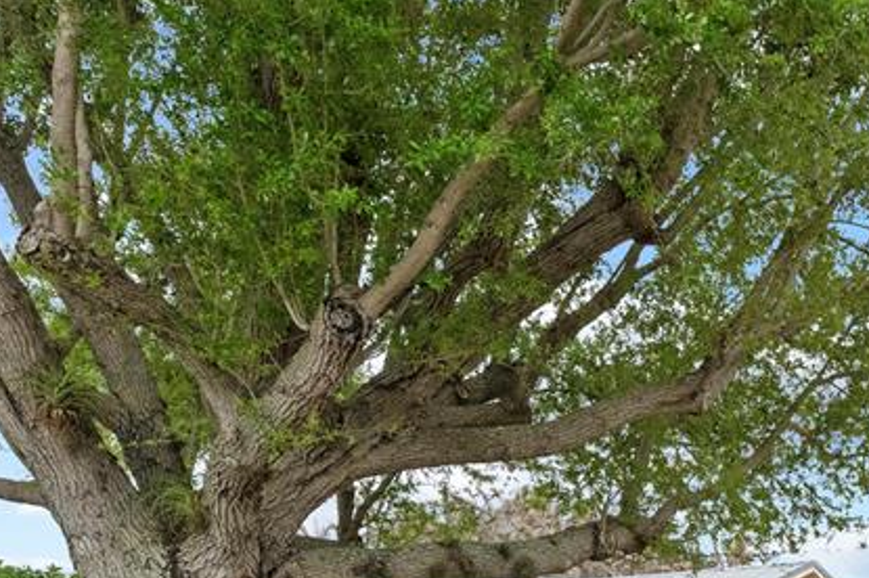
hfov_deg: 32.9
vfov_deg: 22.5
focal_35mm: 54
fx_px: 1302
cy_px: 743
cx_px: 928
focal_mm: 14
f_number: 7.1
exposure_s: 1/80
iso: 1250
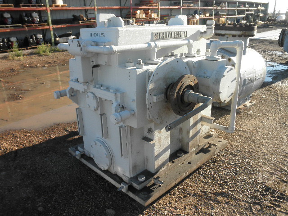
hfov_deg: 63.4
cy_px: 108
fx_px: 233
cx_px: 144
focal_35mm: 28
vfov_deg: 49.7
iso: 64
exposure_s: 1/250
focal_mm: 5
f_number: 3
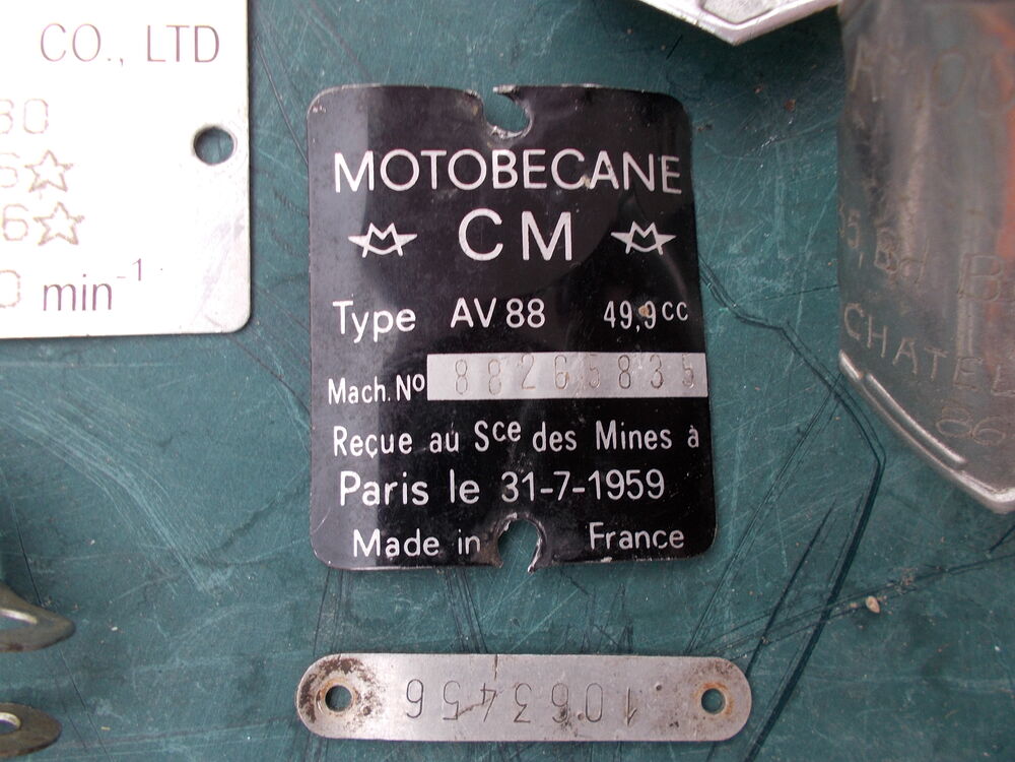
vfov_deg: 53.1
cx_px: 508
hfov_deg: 67.3
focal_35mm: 26
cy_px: 381
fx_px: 762
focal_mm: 4.6
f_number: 3.2
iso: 80
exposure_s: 1/80
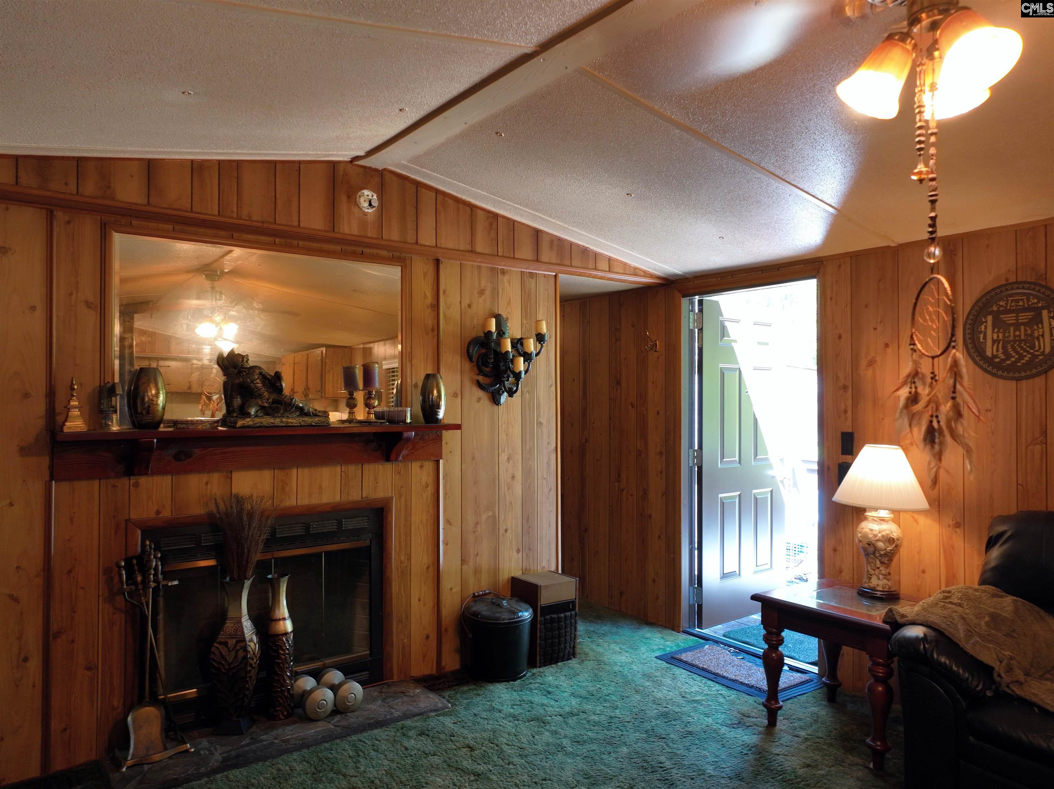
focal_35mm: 24
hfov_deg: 71.6
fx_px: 730
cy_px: 394
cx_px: 527
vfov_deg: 56.8
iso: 100
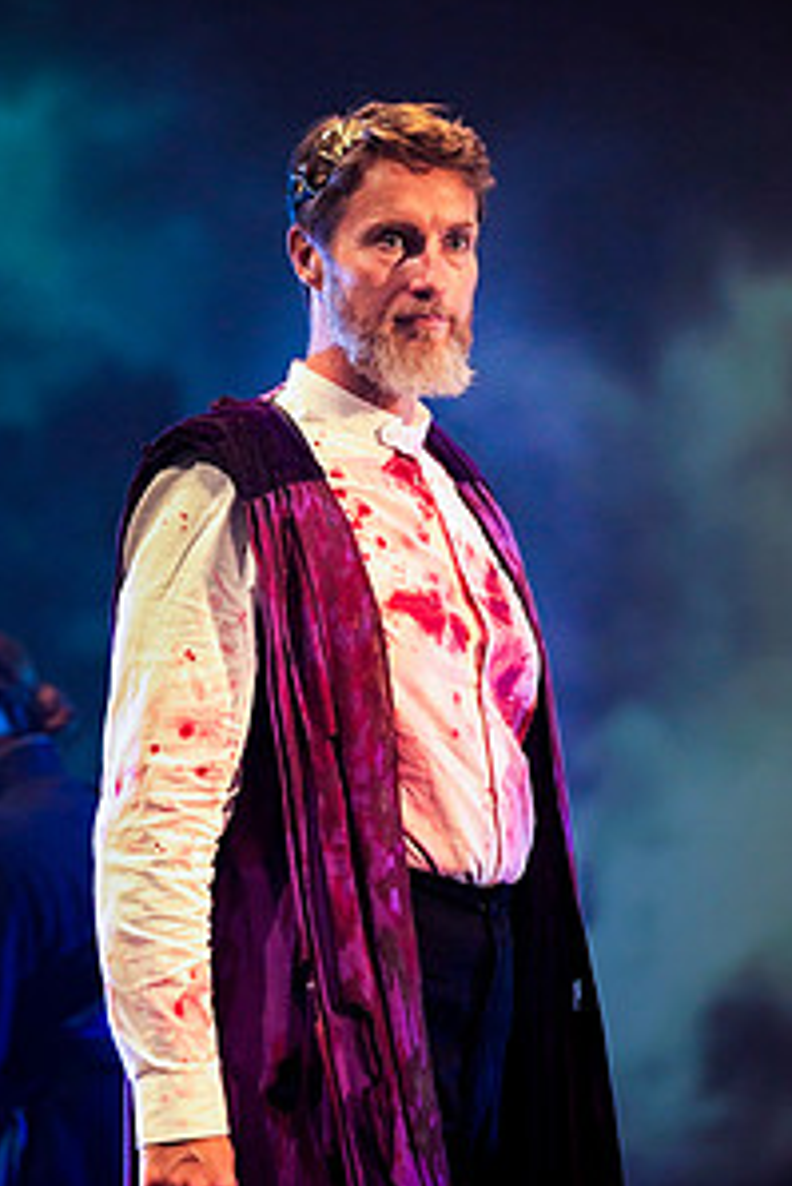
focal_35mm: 272
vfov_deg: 7.6
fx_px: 8965
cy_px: 665
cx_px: 402
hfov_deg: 5.1
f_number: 4.5
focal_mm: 180
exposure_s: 1/125
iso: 1600
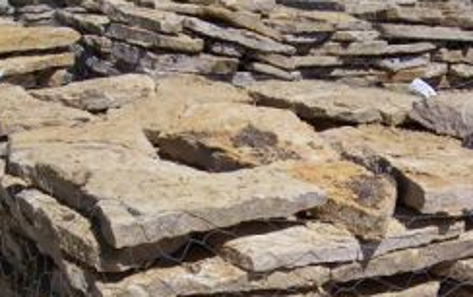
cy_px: 289
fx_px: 903
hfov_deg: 29.3
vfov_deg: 18.2
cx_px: 287
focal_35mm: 70
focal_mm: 6
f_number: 4.8
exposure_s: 1/1000
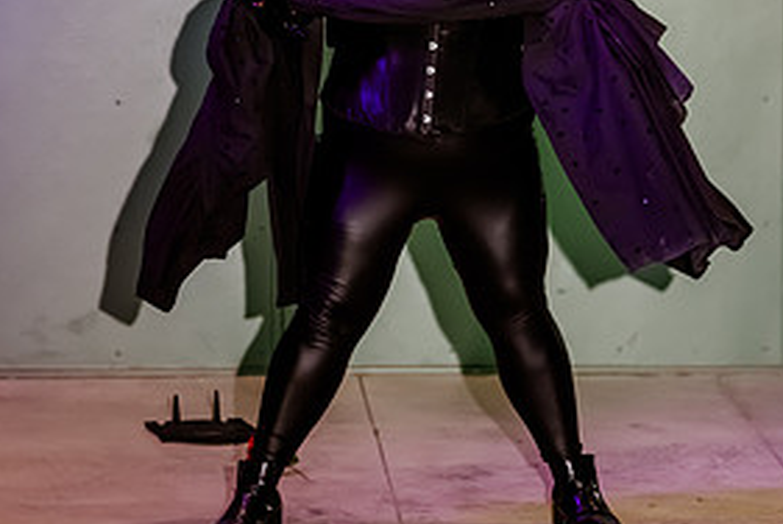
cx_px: 431
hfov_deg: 6.2
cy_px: 86
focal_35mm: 332
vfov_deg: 4.1
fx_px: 7228
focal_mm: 122
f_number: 2.8
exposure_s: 1/500
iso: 2500
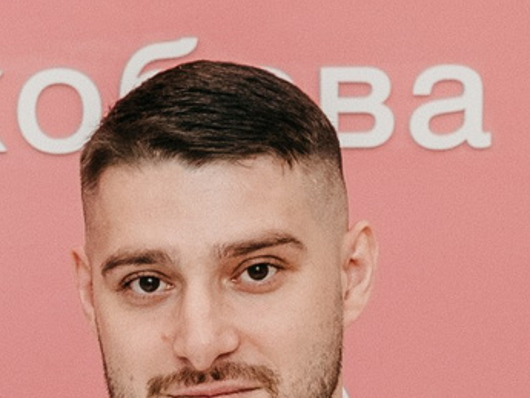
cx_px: -190
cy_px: 707
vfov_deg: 4.7
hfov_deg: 6.3
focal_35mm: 310
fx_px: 4748
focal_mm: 35
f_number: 4
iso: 640
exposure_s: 1/160
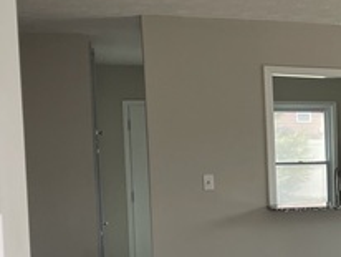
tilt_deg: -3.0
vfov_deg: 17.5
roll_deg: +1.6
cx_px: 459
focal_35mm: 84
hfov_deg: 20.9
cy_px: 197
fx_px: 828
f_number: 1.6
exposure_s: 1/121
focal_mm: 4.2
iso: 80
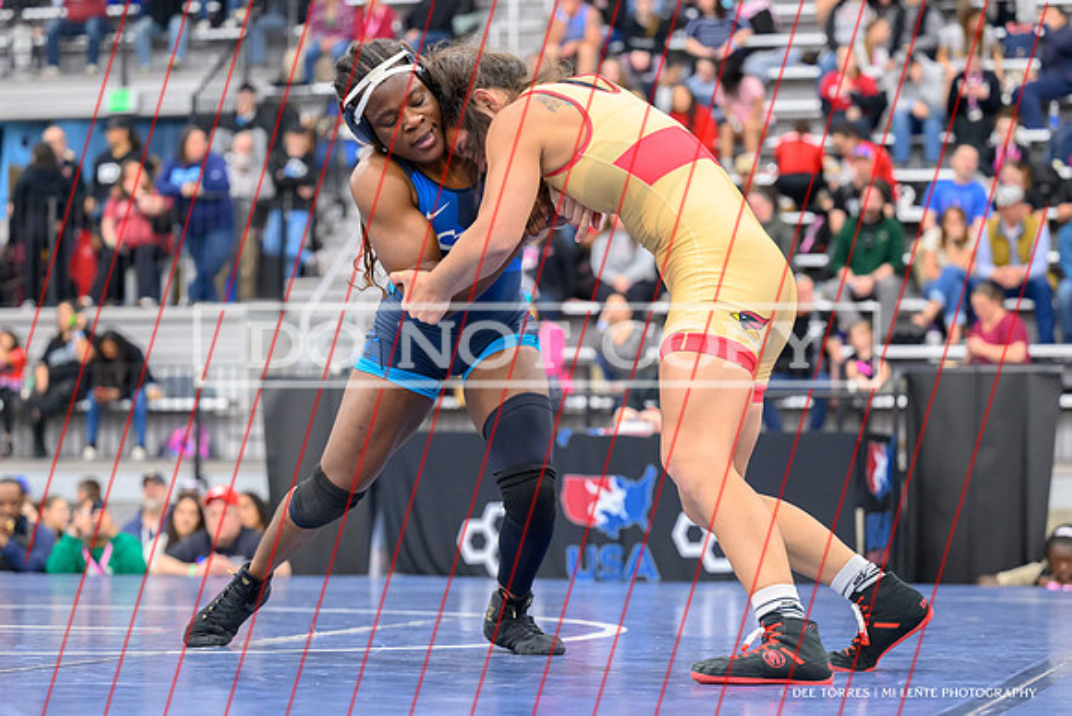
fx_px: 2869
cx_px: 499
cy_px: 369
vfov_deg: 14.2
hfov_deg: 21.2
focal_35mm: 96
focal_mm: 82
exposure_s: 1/800
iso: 5600
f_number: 3.2
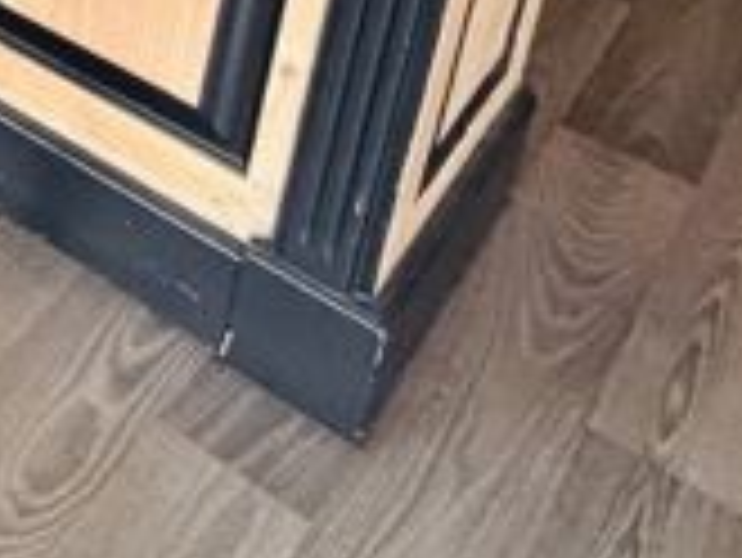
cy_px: -644
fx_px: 1459
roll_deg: -1.4
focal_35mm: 68
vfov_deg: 15.7
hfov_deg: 17.7
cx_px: -809
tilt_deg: -12.3
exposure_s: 1/93
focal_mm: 2.22
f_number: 2.2
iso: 320
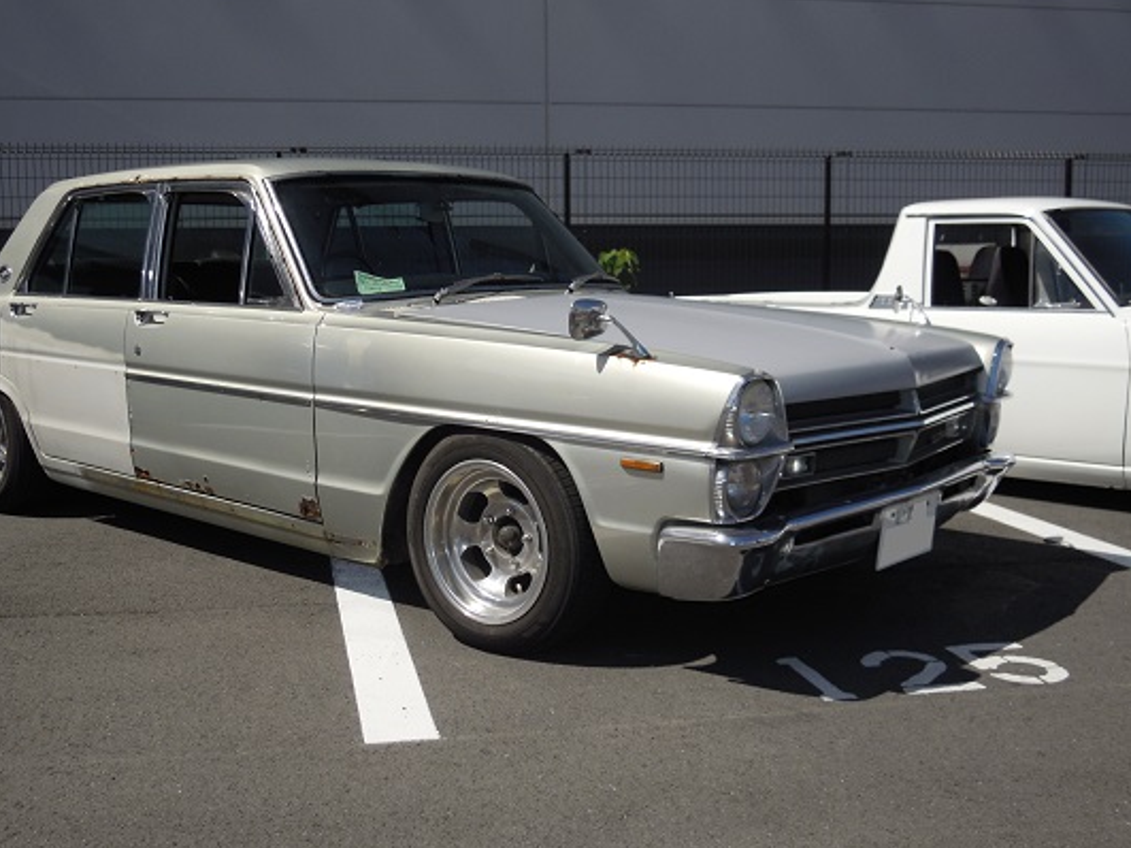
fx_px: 1241
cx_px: 507
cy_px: 405
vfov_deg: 37.7
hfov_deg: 48.9
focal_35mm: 38
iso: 100
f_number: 5.4
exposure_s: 1/640
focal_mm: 5
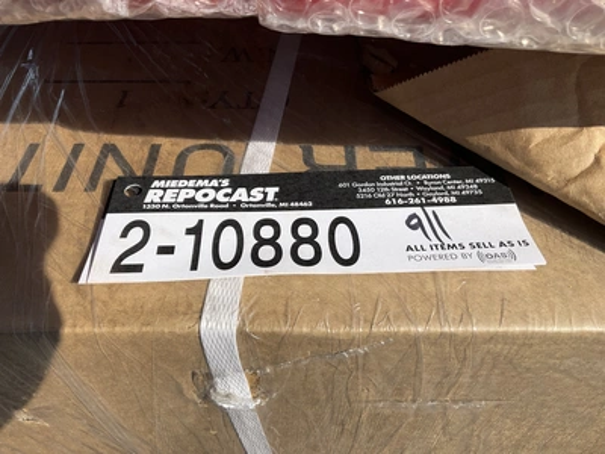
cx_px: 302
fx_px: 507
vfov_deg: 48.2
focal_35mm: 29
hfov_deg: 61.7
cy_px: 227
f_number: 1.8
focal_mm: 3
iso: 25
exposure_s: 1/2427
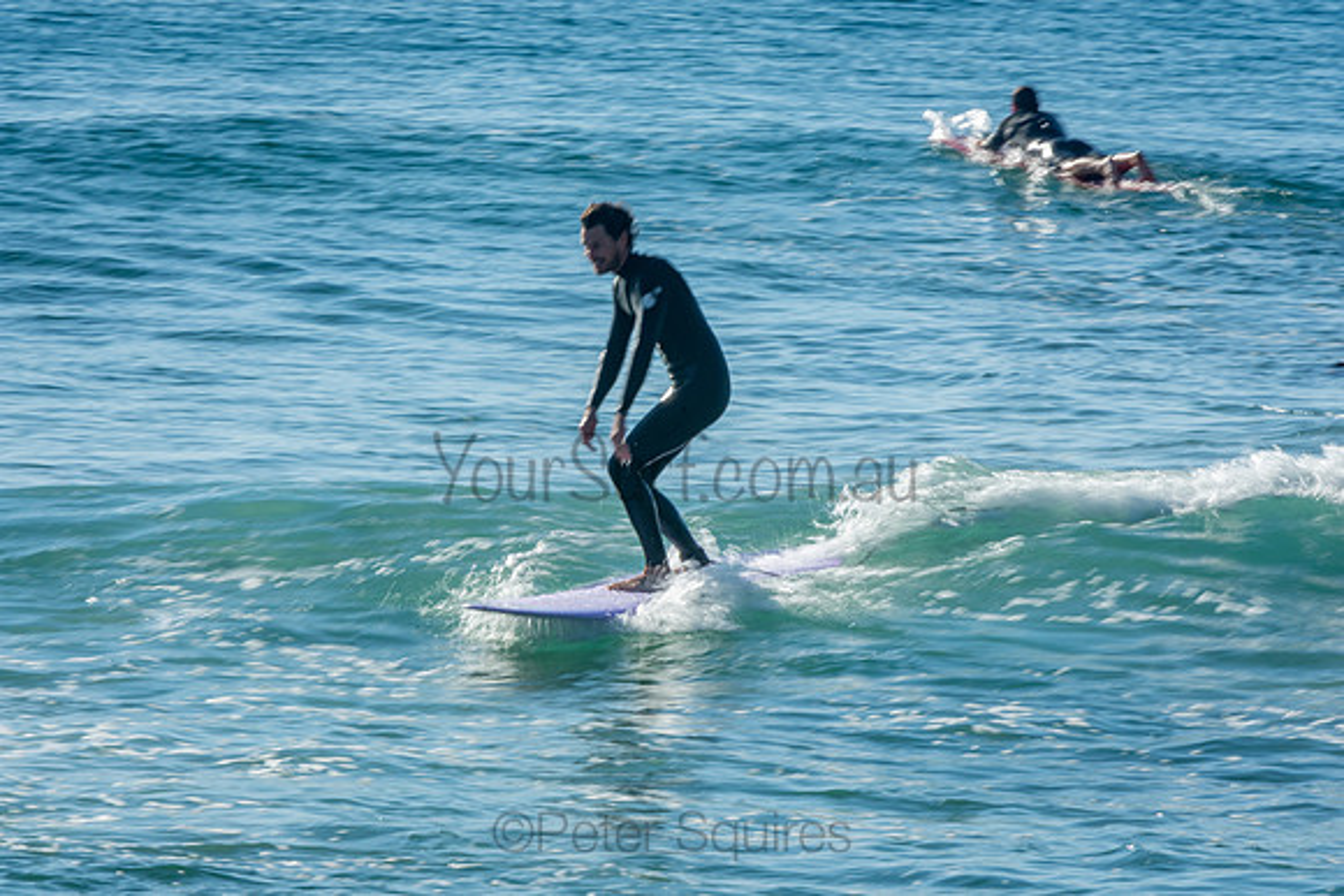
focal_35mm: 480
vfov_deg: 2.9
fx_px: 17923
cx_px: 672
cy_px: 448
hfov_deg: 4.3
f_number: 25
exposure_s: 1/30
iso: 100
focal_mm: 320
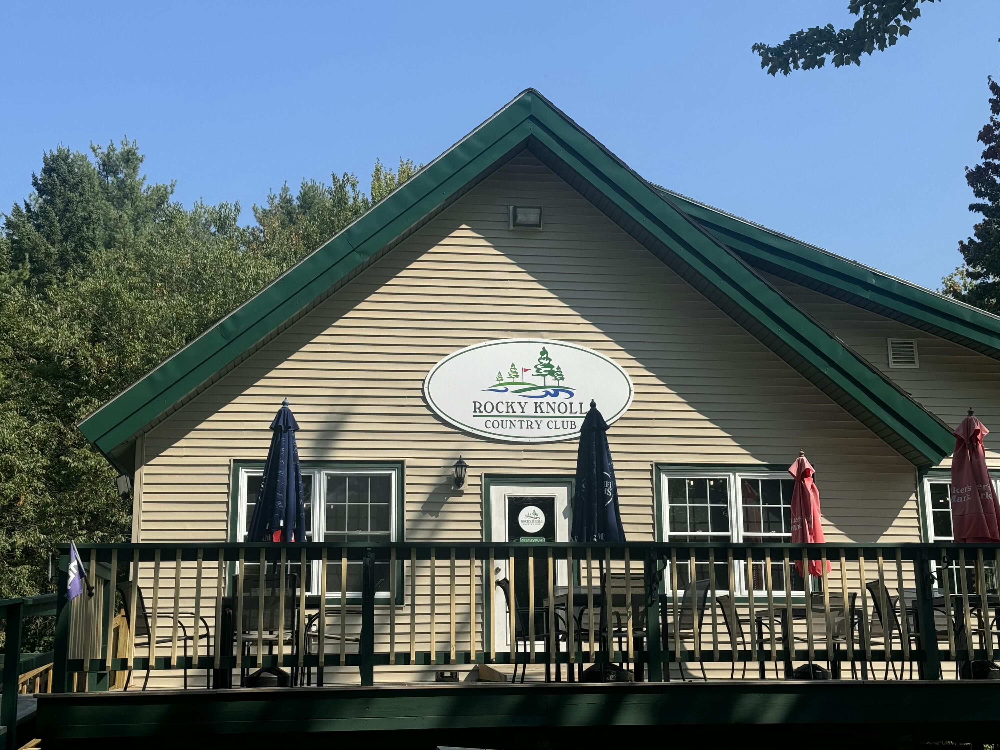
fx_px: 1387
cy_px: 375
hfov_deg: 39.7
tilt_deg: +12.4
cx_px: 500
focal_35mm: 48
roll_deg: +0.8
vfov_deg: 30.3
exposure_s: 1/3425
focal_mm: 6.76
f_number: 1.78
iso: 64
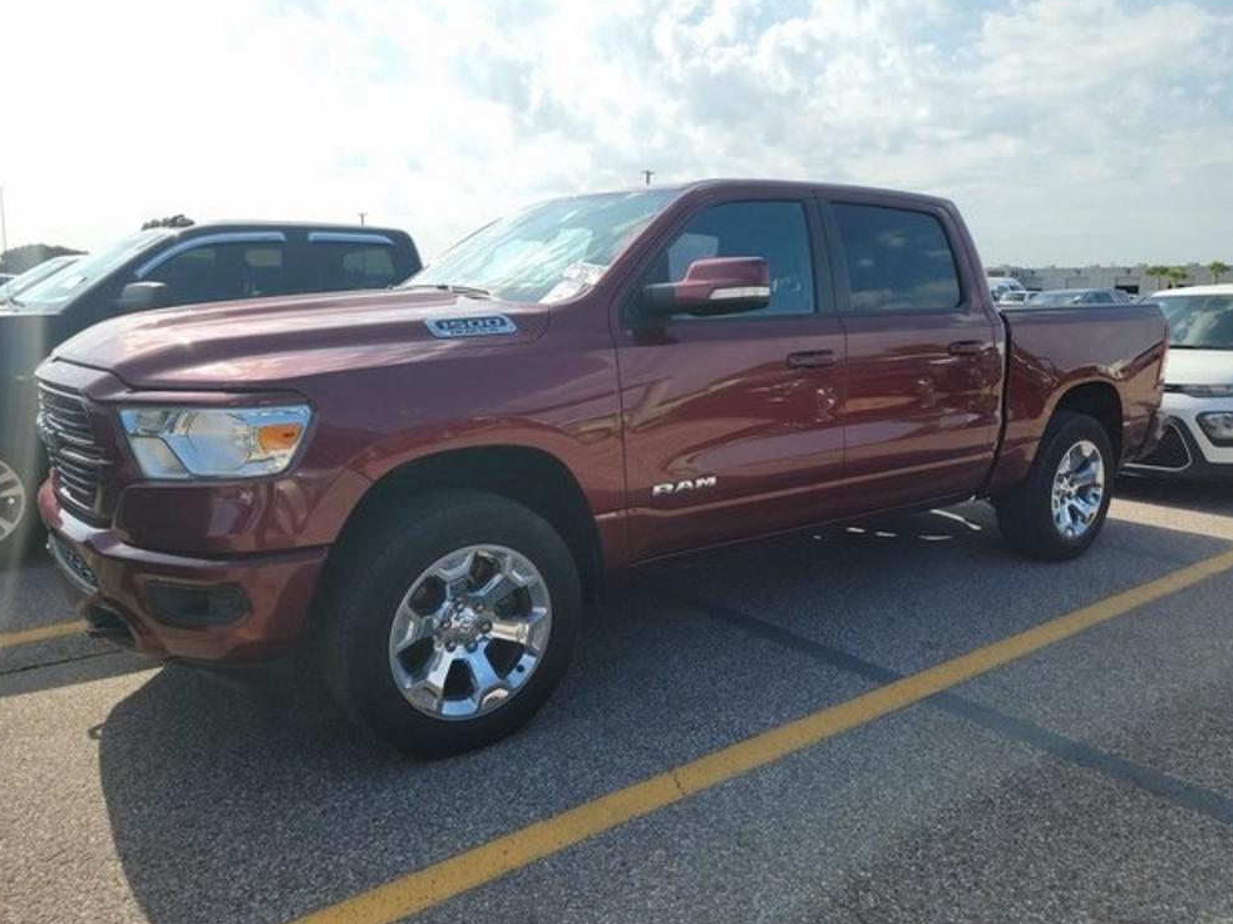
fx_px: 890
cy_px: 468
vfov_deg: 54.9
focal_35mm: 25
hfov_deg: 69.4
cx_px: 608
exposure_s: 1/800
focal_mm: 6.7
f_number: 1.8
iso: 50
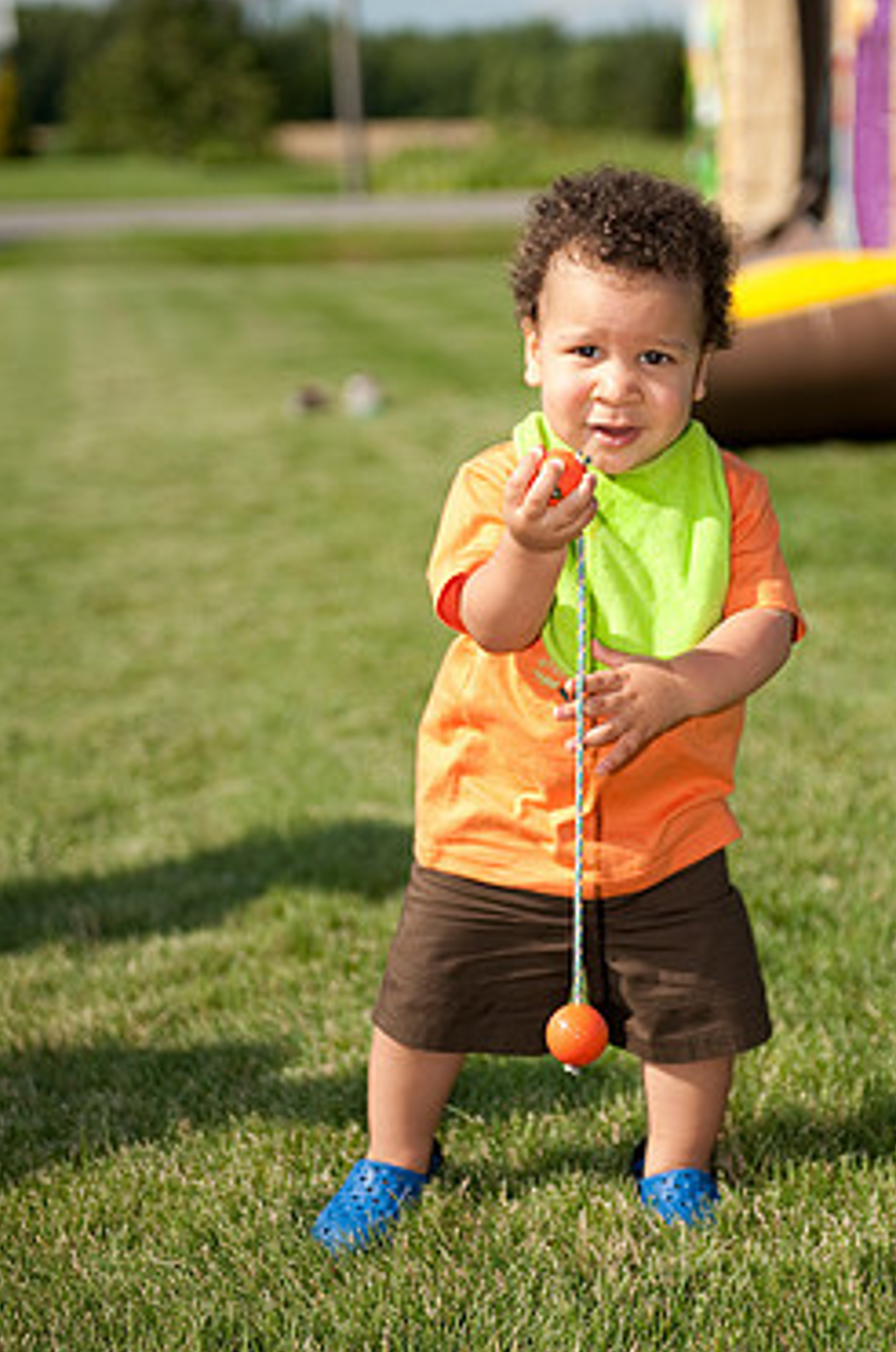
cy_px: 634
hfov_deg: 16.0
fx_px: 3185
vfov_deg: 23.9
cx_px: 534
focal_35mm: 85
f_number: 2.8
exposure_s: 1/5000
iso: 250
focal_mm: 70
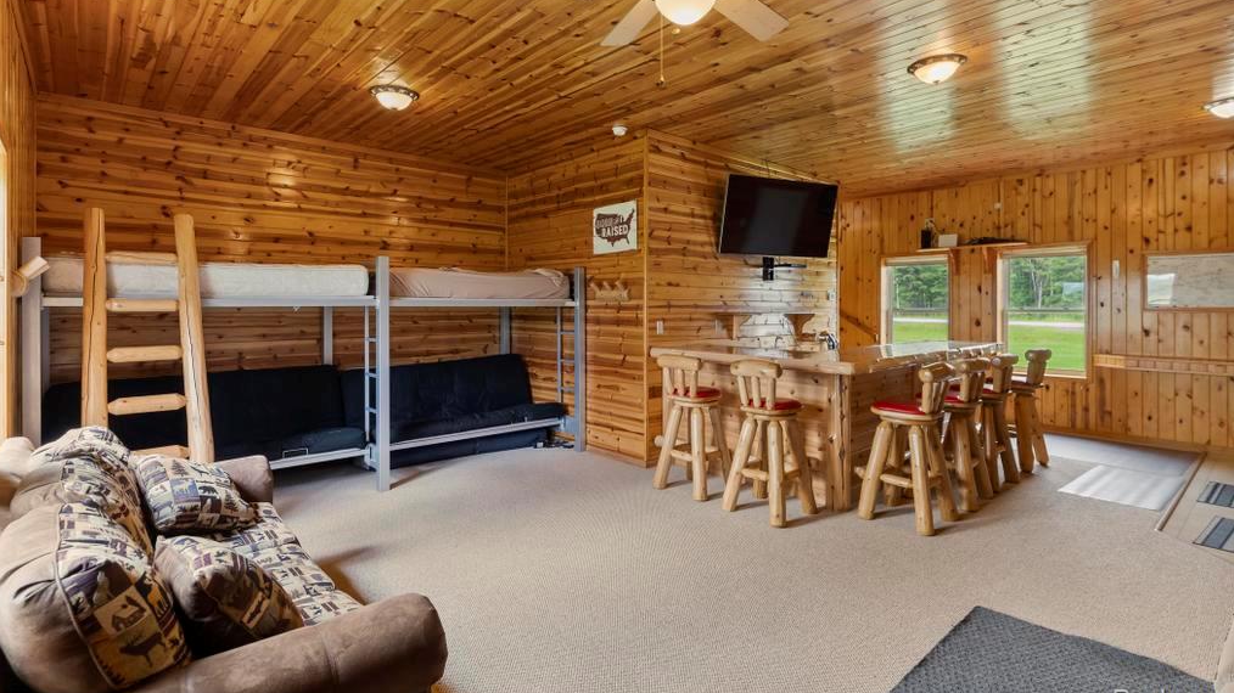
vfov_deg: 60.8
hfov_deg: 92.7
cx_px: 613
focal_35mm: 18
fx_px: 589
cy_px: 303
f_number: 4
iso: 200
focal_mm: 17
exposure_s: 1/60
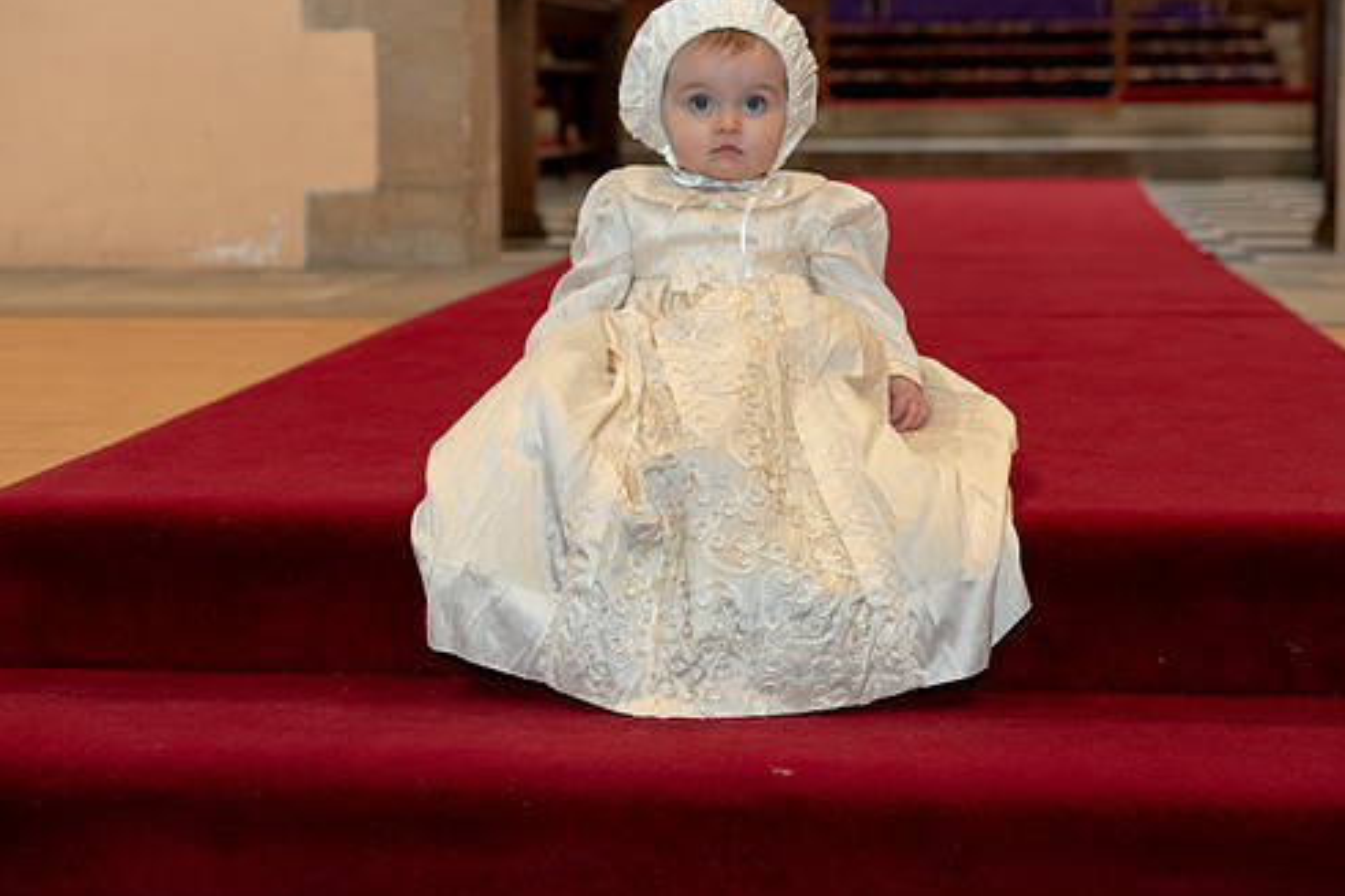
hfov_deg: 31.0
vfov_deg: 20.9
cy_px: 388
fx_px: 2428
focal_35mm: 65
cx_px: 704
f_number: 4
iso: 3200
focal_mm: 55
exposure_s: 1/160
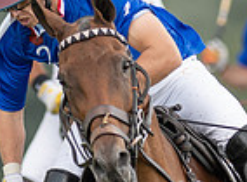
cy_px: 243
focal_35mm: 2020
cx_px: 201
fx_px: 14341
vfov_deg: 0.7
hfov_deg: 1.0
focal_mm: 300
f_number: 2.8
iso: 250
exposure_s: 1/1000
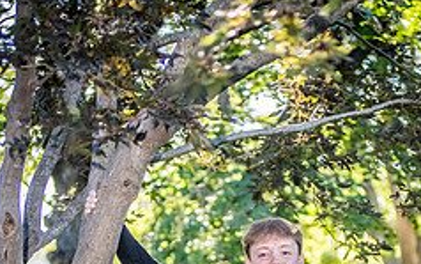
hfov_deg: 13.6
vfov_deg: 8.3
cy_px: 395
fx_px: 1768
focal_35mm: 154
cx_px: 262
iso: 800
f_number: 2.8
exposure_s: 1/800
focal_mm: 80
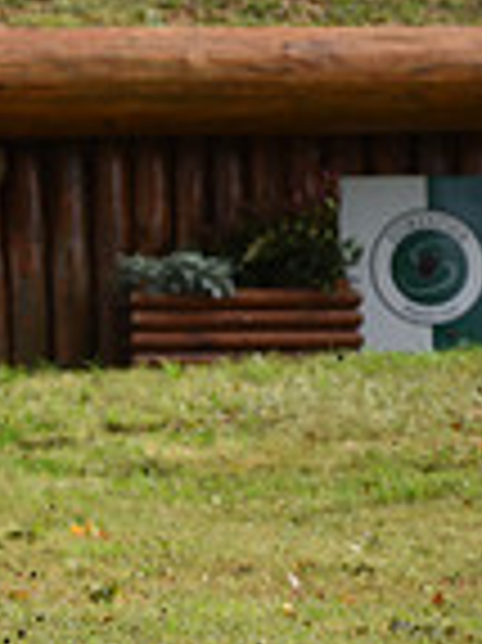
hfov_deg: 2.4
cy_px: 176
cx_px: -788
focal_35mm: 623
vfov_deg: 3.2
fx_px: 11584
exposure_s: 1/1250
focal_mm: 160
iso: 640
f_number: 4.5
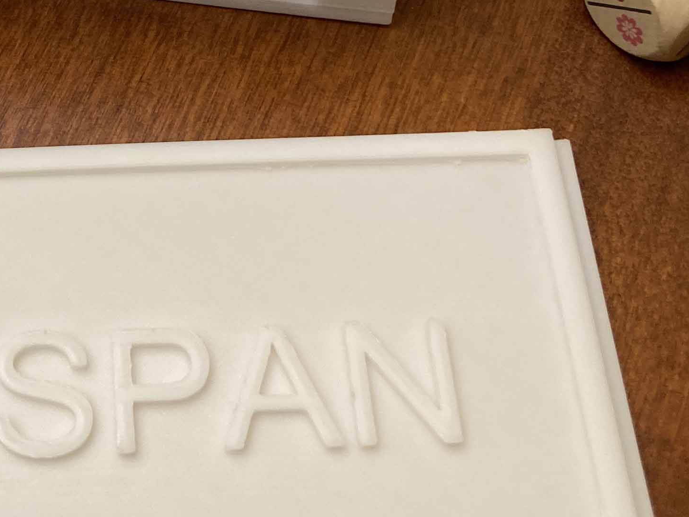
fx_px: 1553
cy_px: 33
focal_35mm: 78
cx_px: 36
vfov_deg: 18.5
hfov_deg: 24.1
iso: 100
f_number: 1.8
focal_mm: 3.99
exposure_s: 1/60
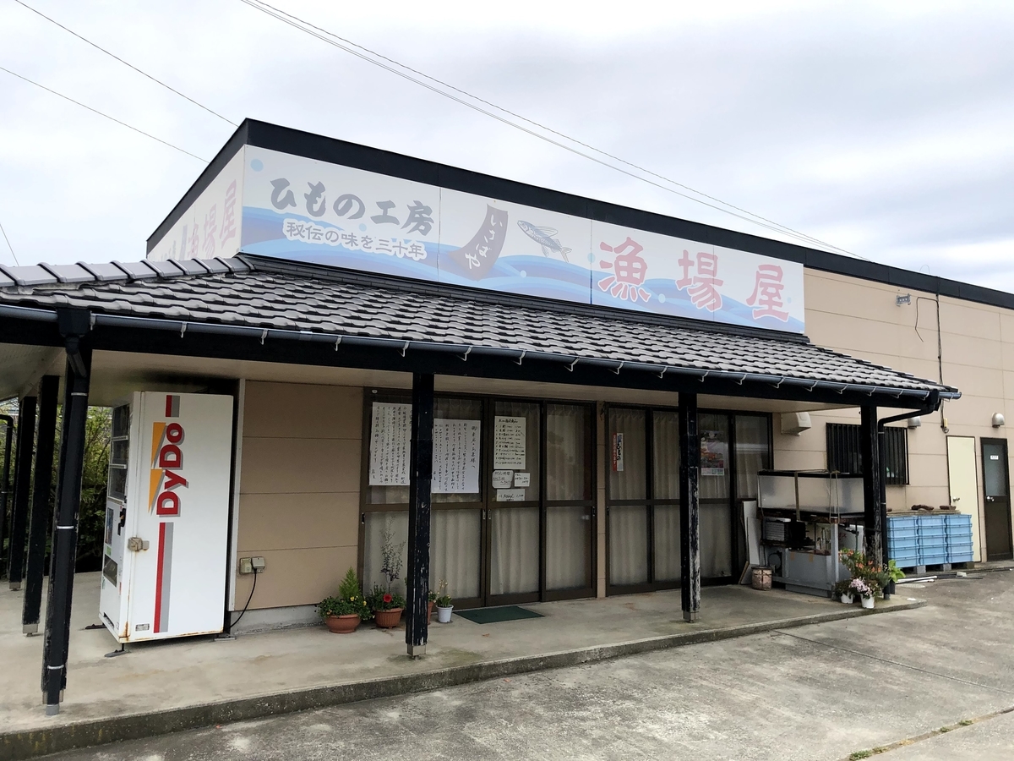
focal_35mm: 28
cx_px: 507
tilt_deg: +5.6
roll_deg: -0.1
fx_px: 820
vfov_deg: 49.7
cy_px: 380
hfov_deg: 63.4
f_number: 1.8
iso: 20
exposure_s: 1/2404
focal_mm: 4
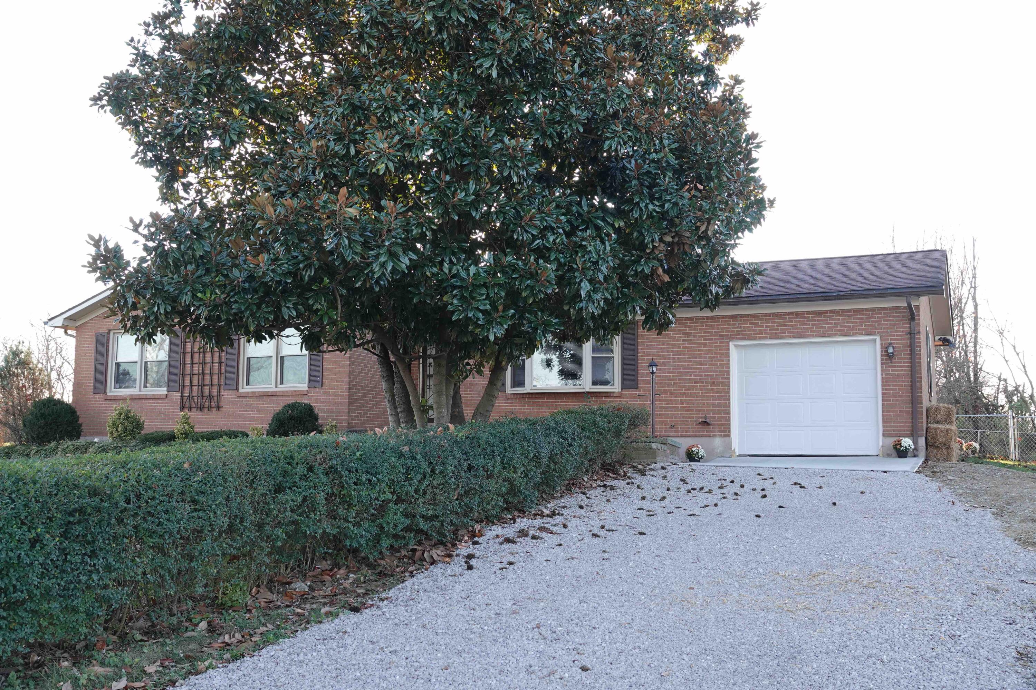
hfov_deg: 54.4
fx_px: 1007
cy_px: 345
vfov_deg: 37.9
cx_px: 518
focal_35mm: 35
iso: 100
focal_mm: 12.96
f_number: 3.2
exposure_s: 1/80
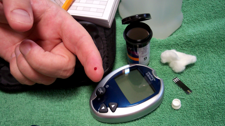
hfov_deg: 48.4
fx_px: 251
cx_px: 111
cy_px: 73
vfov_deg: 28.3
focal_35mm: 42
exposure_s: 1/30
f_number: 2.8
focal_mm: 8
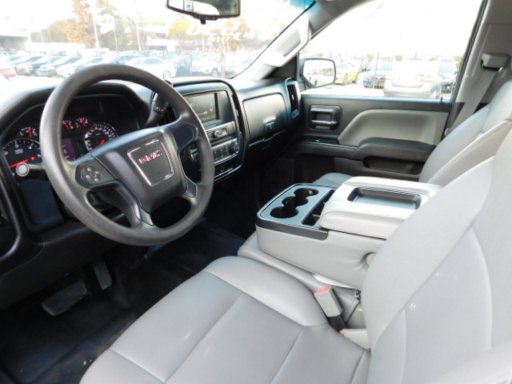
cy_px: 192
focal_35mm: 23
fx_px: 340
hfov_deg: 73.9
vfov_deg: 58.9
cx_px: 256
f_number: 3
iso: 140
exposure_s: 1/30
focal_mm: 4
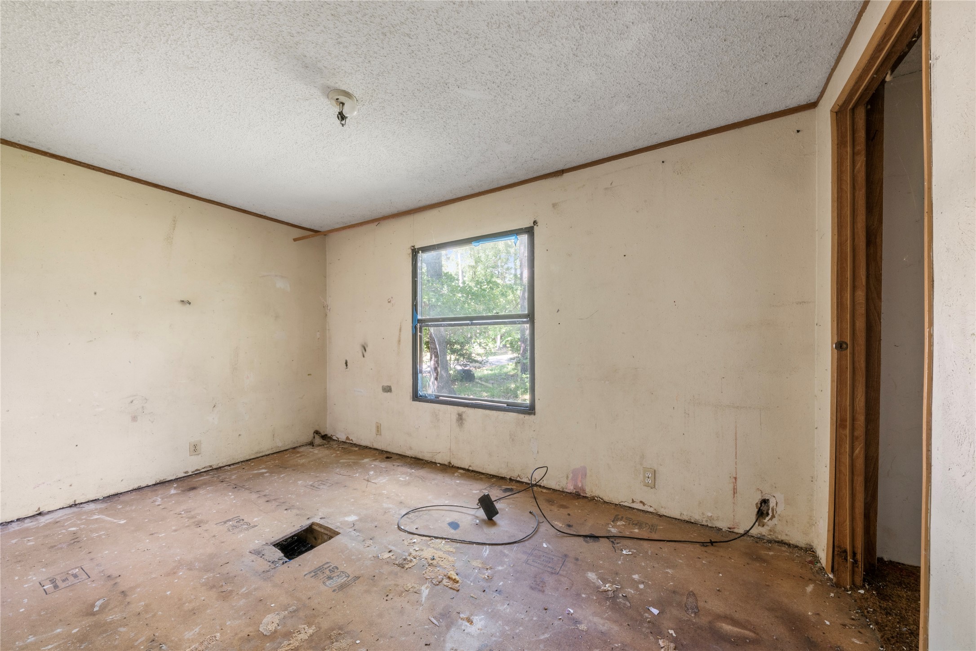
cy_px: 326
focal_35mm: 12
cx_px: 488
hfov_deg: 112.6
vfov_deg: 90.0
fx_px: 325
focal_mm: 12
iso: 250
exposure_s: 3.2
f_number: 9
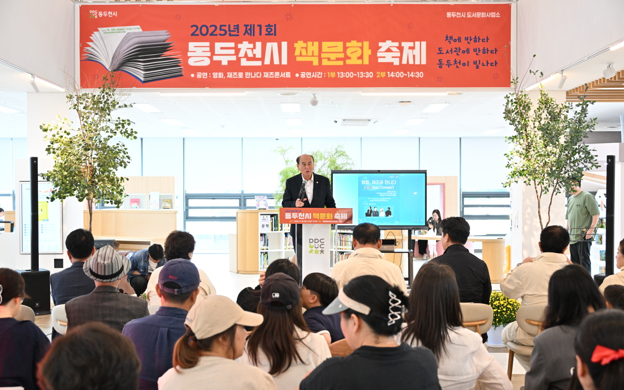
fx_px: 833
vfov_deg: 26.3
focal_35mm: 49
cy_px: 205
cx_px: 312
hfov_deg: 41.1
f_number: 5.6
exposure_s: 1/100
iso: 2000
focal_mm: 48
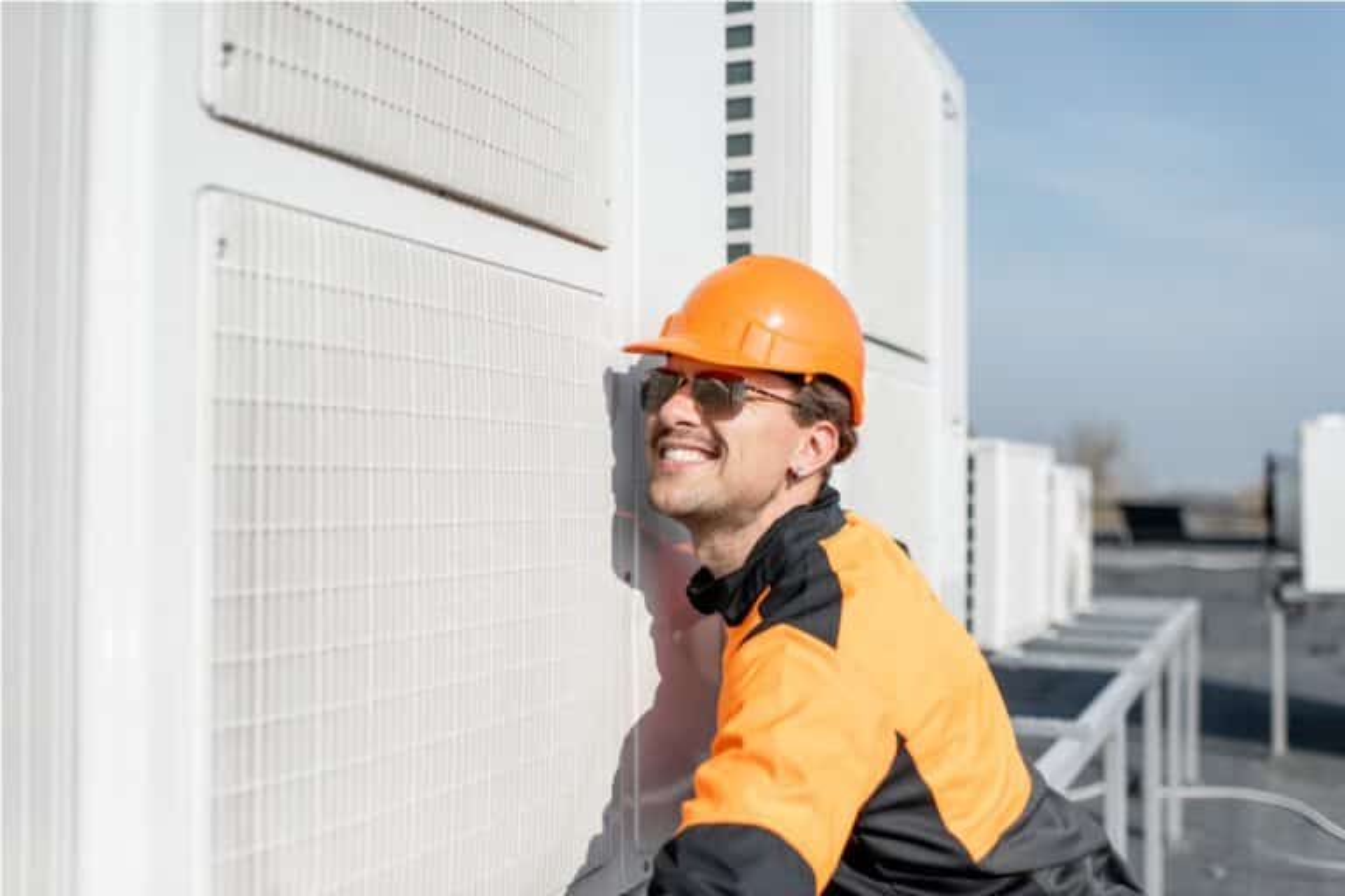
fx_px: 1308
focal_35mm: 35
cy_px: 448
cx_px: 672
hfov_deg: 54.4
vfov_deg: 37.9
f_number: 2.2
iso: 200
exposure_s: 1/6400
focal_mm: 35
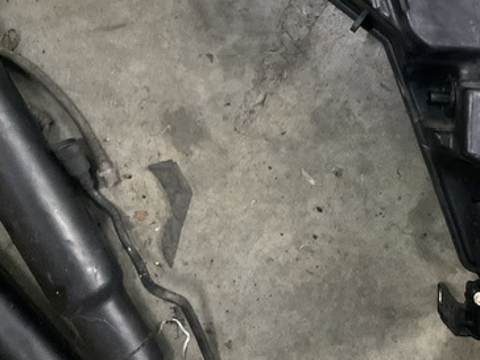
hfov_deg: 35.9
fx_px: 707
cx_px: 402
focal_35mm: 51
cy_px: 76
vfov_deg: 28.0
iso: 500
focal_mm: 3
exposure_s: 1/25
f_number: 1.8
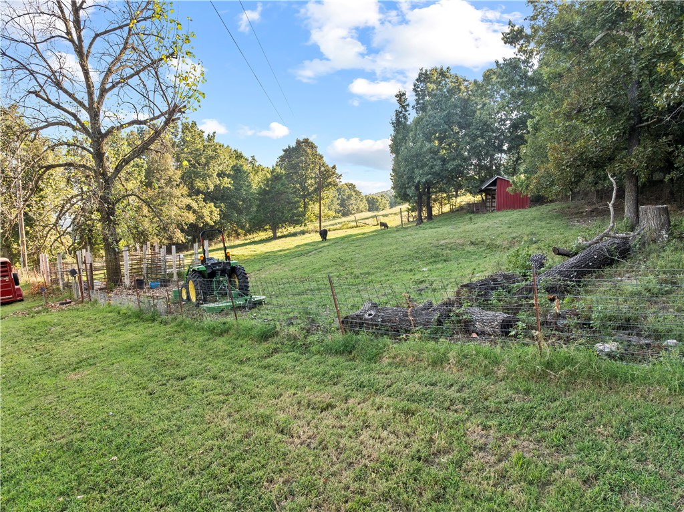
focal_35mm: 24
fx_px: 474
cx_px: 342
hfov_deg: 71.6
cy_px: 256
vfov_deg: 56.7
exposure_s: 1/500
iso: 380
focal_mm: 12.29
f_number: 2.8
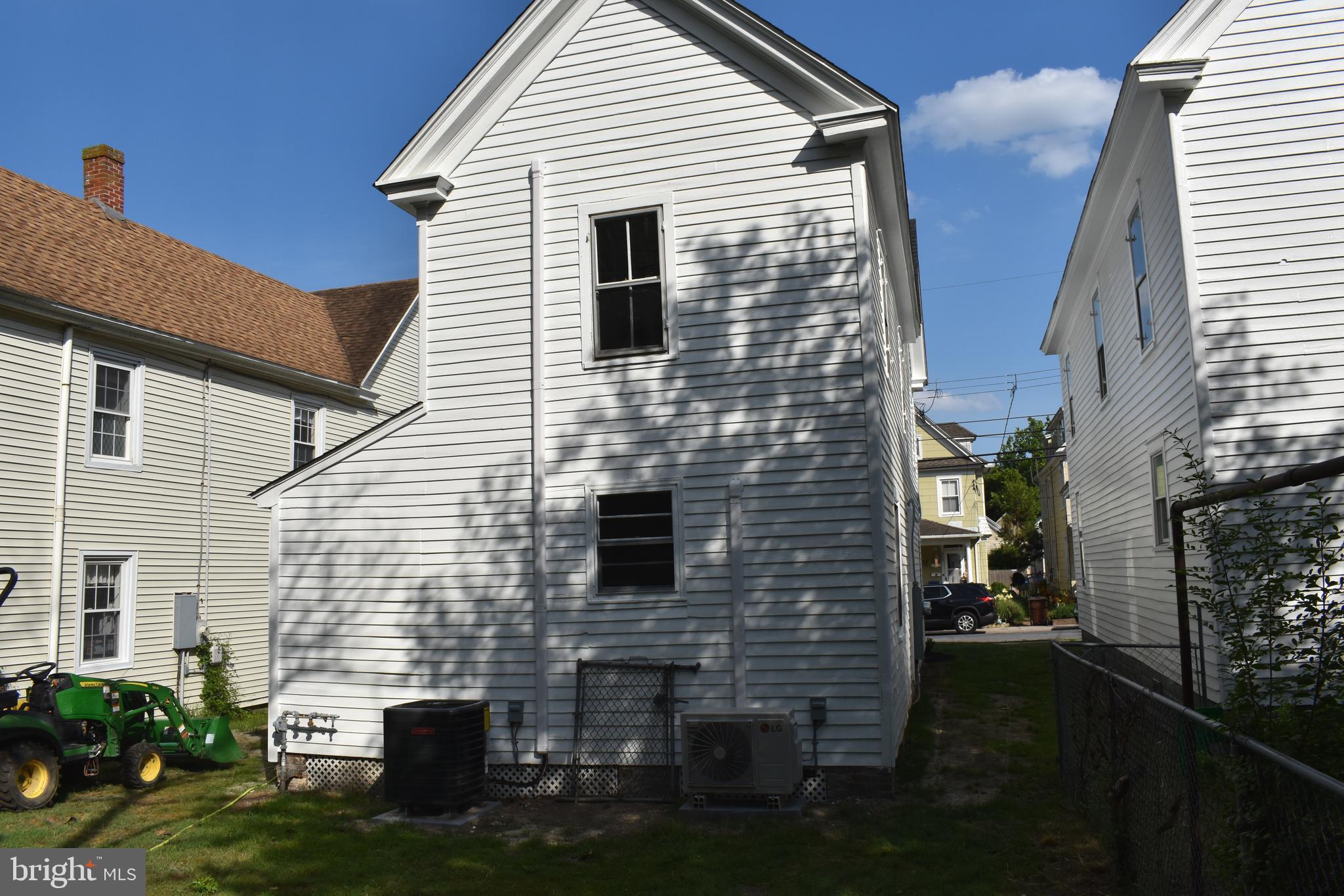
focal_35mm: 27
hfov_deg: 67.4
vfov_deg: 47.9
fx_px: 1008
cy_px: 448
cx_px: 672
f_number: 11
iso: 200
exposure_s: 1/500
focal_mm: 18
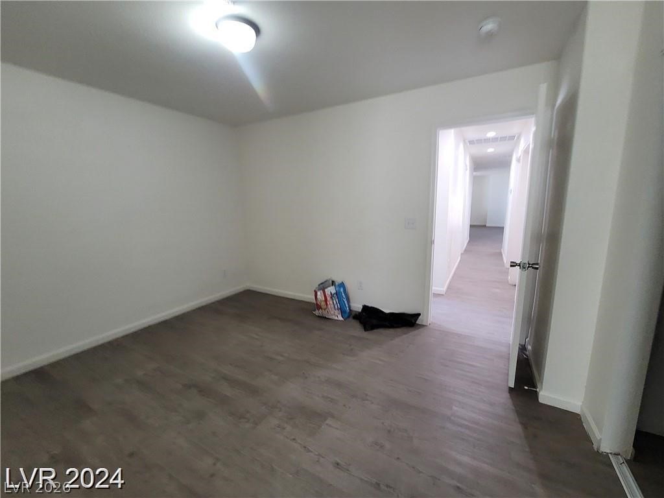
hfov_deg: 106.2
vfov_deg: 89.9
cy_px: 249
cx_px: 332
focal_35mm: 13
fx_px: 249
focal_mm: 2.2
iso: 320
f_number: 2.2
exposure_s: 1/40
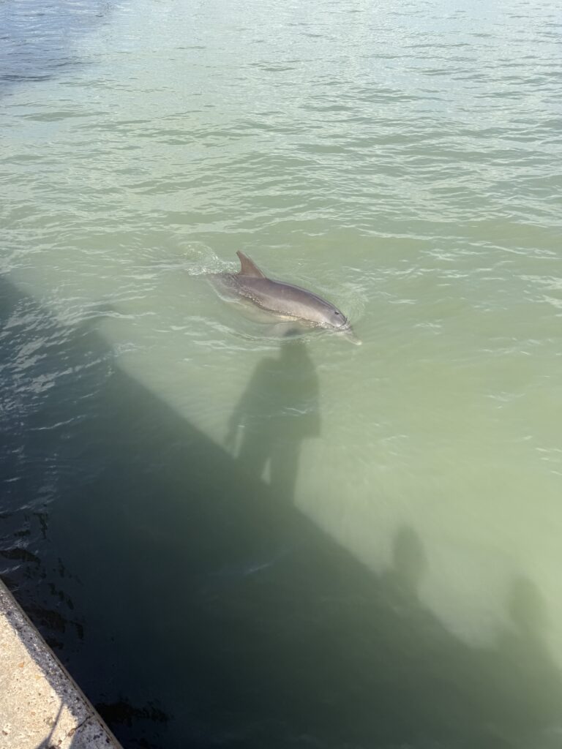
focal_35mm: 24
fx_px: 520
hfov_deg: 56.8
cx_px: 281
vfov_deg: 71.6
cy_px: 374
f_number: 1.78
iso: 80
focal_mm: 6.76
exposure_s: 1/2445
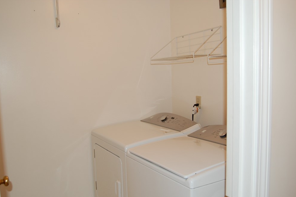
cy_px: 107
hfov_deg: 57.3
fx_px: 271
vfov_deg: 39.8
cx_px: 141
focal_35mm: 33
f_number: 3.8
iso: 400
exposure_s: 1/60
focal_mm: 20
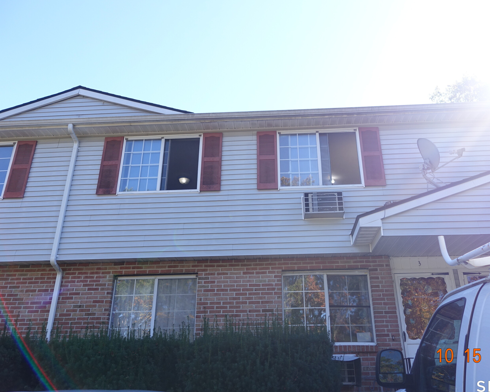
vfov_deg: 51.5
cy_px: 194
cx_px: 263
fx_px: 406
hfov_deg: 62.1
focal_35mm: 28
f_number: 5.6
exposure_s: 1/640
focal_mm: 8.8
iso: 125
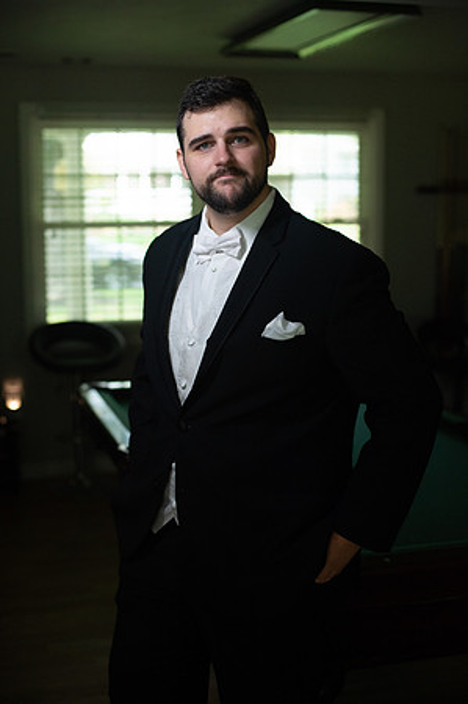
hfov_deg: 26.9
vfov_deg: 39.6
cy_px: 352
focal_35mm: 50
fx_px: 977
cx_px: 234
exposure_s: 1/1250
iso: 1000
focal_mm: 50
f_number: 2.8
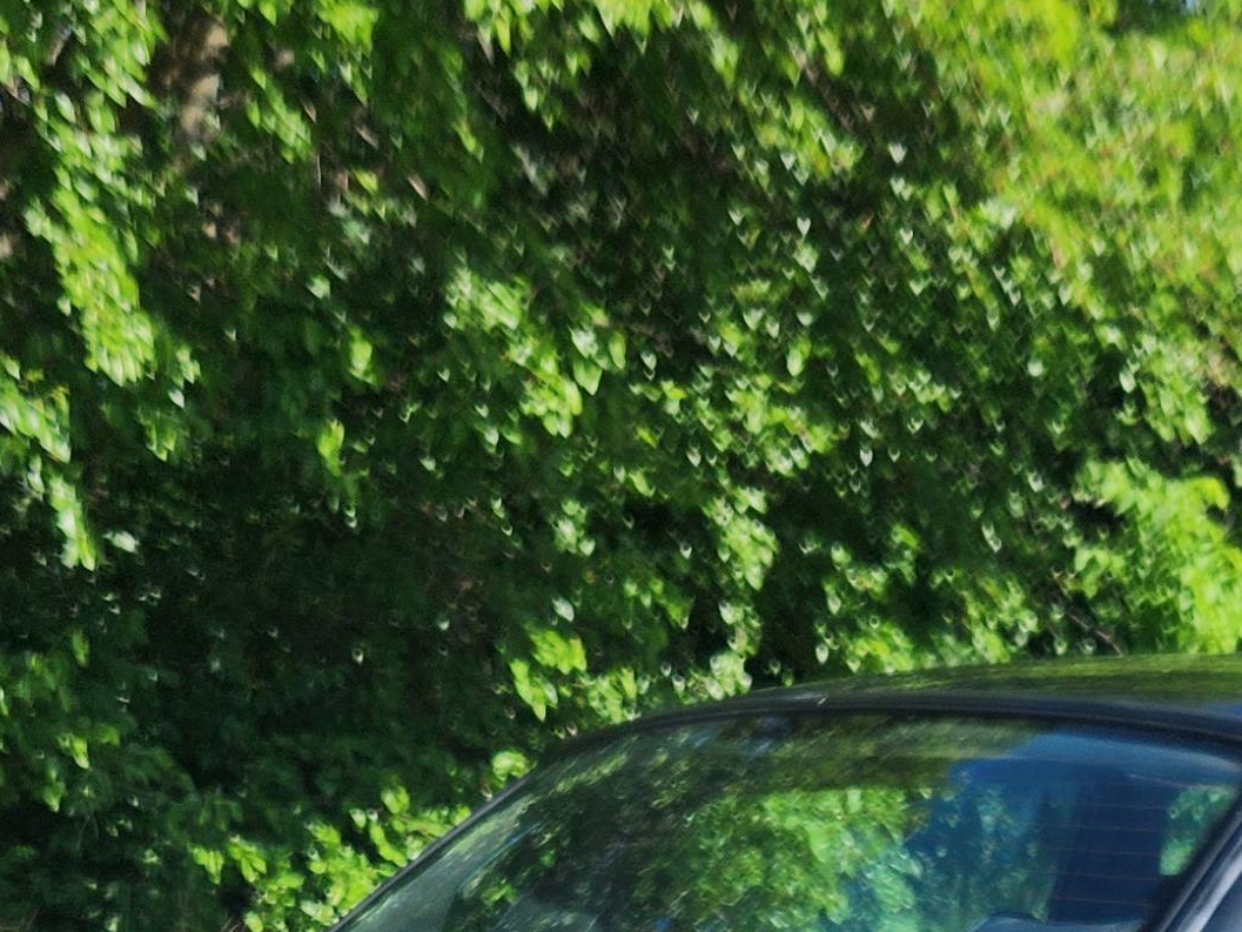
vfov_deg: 14.8
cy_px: 1682
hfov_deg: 22.3
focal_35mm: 87
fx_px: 3122
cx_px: 906
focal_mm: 5.4
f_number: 1.8
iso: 20
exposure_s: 1/1339
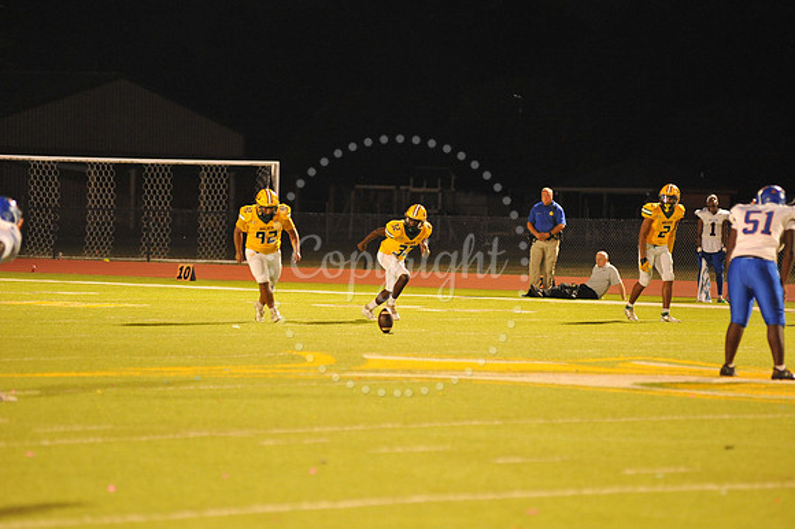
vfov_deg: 6.9
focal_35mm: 200
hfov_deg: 10.3
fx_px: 4414
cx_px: 398
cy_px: 264
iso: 3200
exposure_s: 1/160
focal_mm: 200
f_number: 3.5
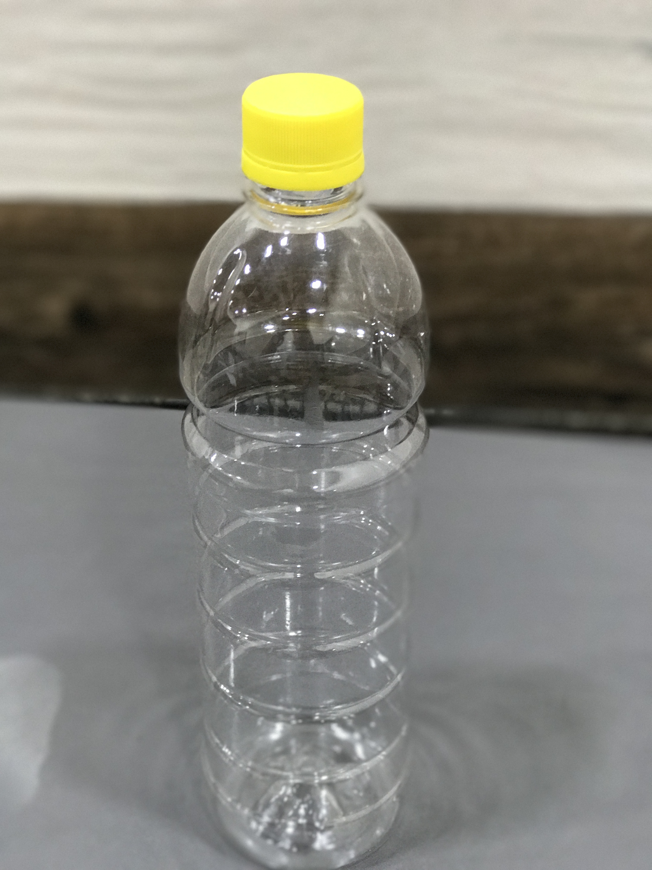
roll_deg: +1.4
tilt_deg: -35.8
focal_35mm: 57
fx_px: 1431
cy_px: 435
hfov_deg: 25.7
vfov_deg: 33.8
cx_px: 326
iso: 200
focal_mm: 6.6
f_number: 2.8
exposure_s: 1/50
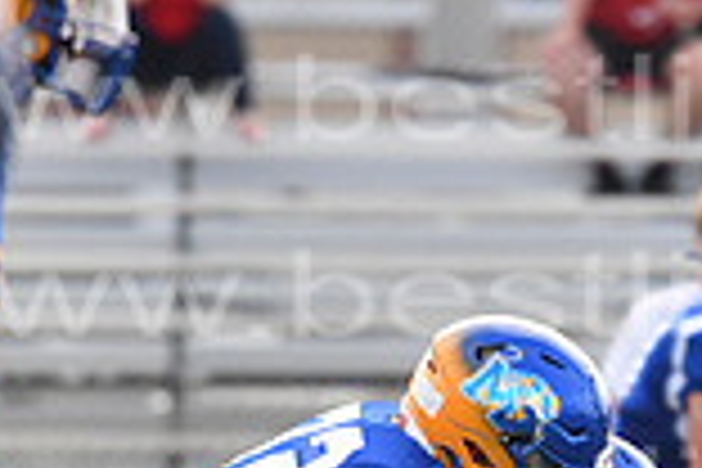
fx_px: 21760
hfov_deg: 1.8
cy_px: 601
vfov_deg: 1.2
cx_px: 896
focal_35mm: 1116
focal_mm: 200
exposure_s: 1/1250
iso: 1600
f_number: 3.2
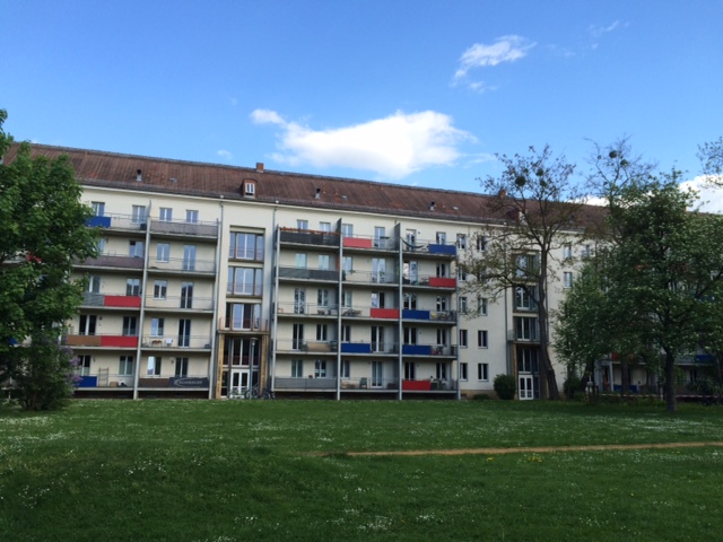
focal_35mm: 29
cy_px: 271
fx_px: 606
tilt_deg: +9.4
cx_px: 362
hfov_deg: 61.7
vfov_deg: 48.2
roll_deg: +0.0
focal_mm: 4.15
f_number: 2.2
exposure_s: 1/855
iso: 32
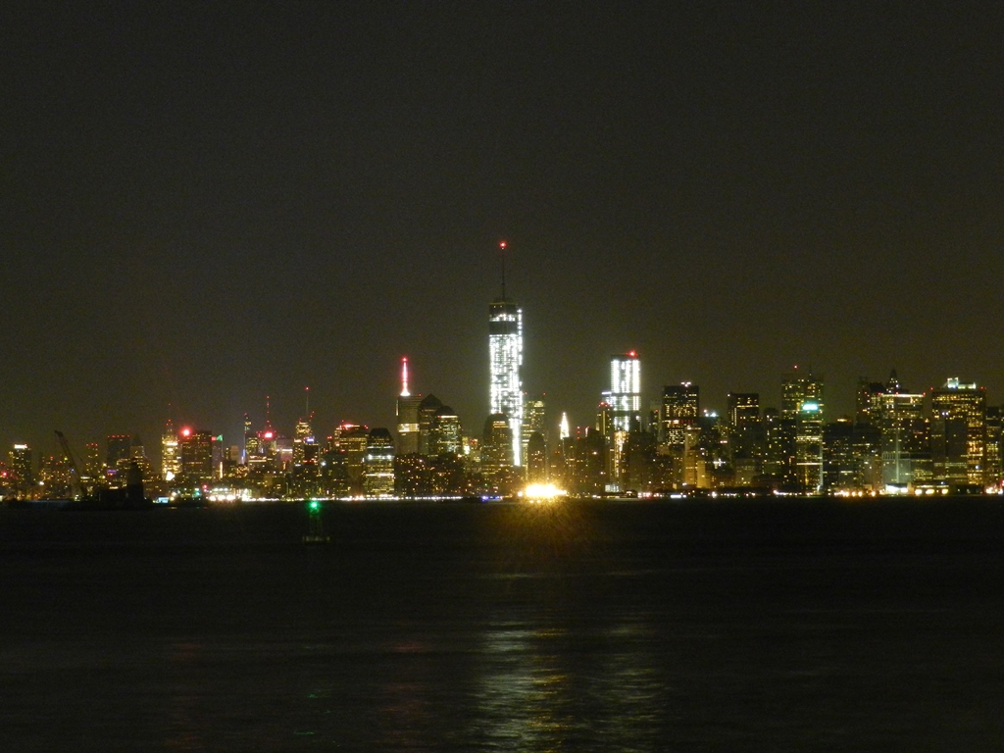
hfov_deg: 13.6
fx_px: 4206
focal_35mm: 145
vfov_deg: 10.2
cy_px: 376
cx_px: 502
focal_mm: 25.7
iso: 800
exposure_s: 2
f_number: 5.1
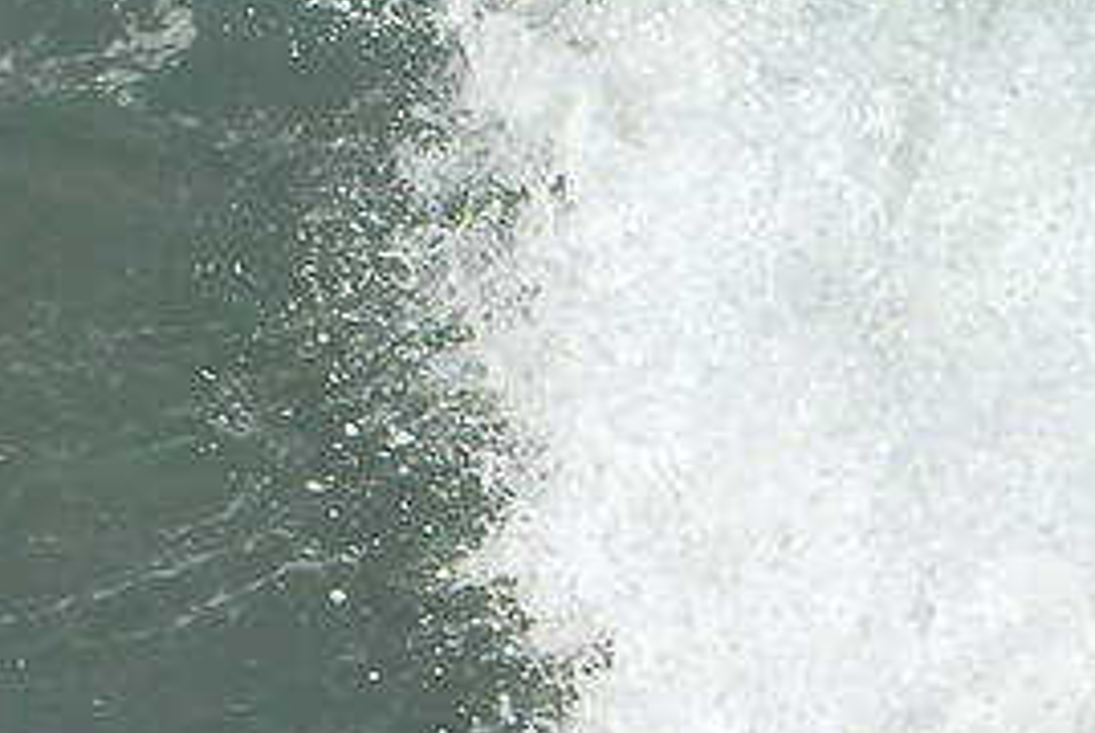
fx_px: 54078
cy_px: 731
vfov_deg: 0.8
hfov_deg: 1.2
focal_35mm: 1776
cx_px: 1144
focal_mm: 550
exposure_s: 1/2500
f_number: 10
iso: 1250
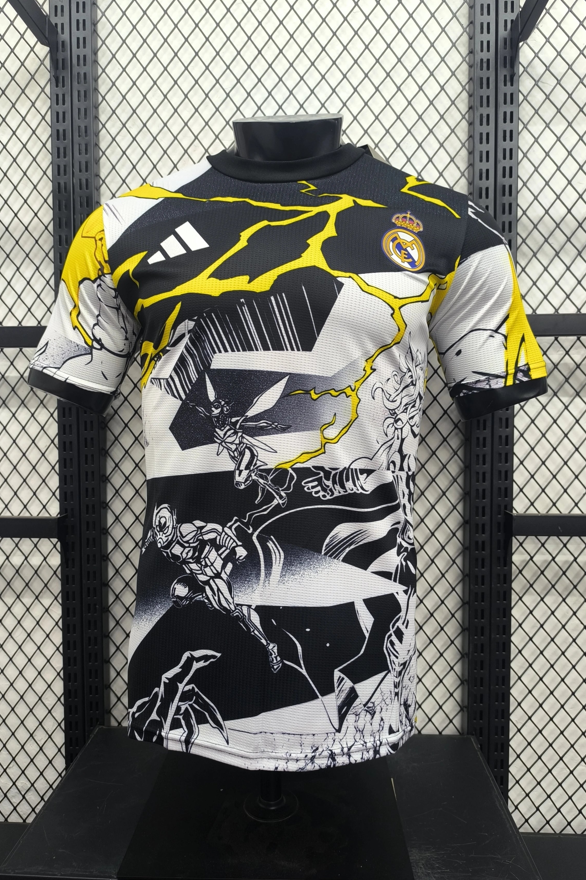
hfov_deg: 53.1
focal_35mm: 24
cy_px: 440
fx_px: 586
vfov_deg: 73.7
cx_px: 283
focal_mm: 6.14
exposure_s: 1/50
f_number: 1.65
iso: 640
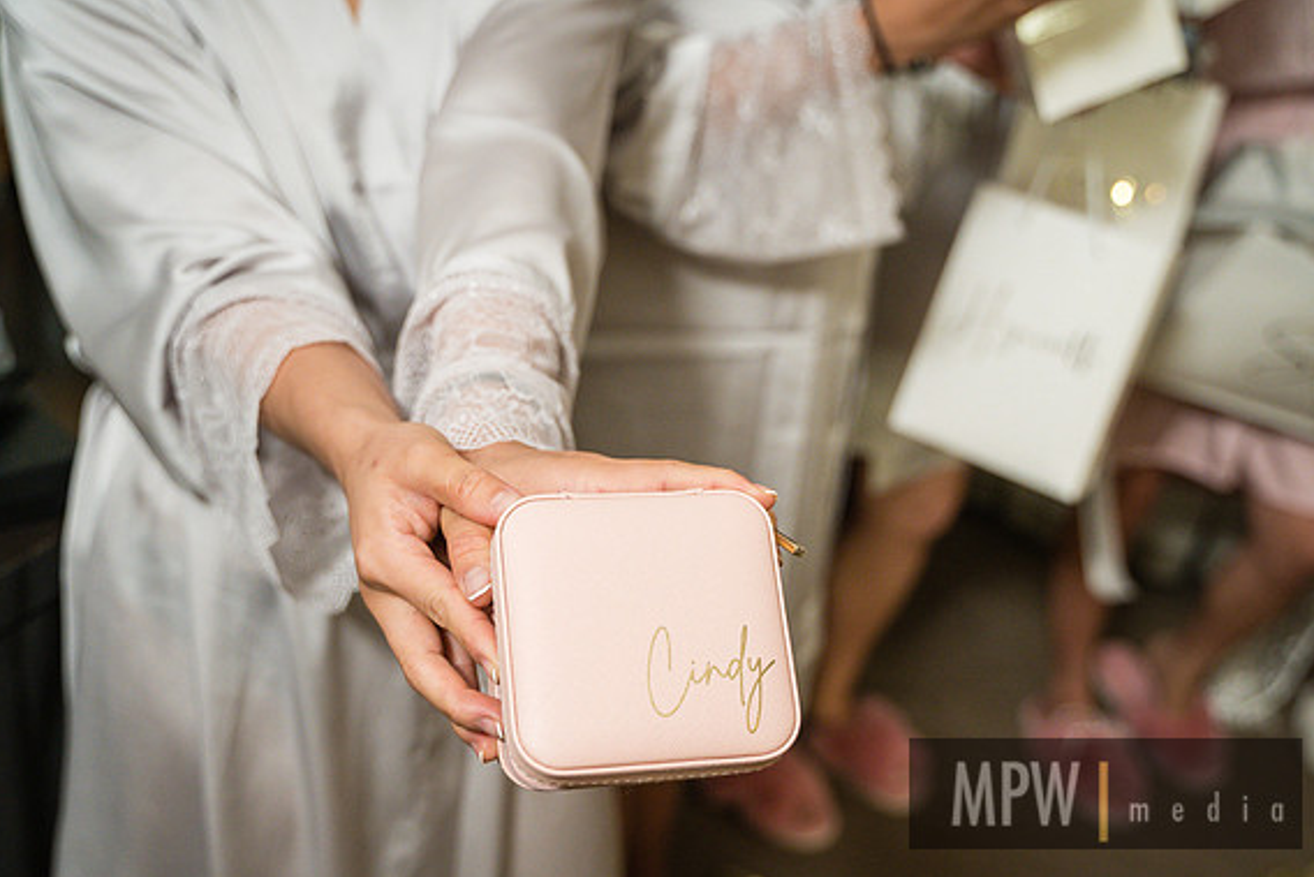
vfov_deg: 31.1
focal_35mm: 43
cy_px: 552
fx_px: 1570
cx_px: 692
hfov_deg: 45.4
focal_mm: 34
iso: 2500
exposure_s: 1/160
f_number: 2.8
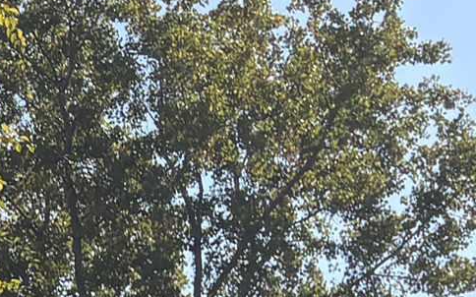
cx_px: -1003
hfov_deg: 9.2
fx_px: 2269
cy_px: 409
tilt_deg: +9.9
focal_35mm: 175
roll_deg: +0.0
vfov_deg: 7.4
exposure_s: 1/3623
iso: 50
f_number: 1.6
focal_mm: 5.96
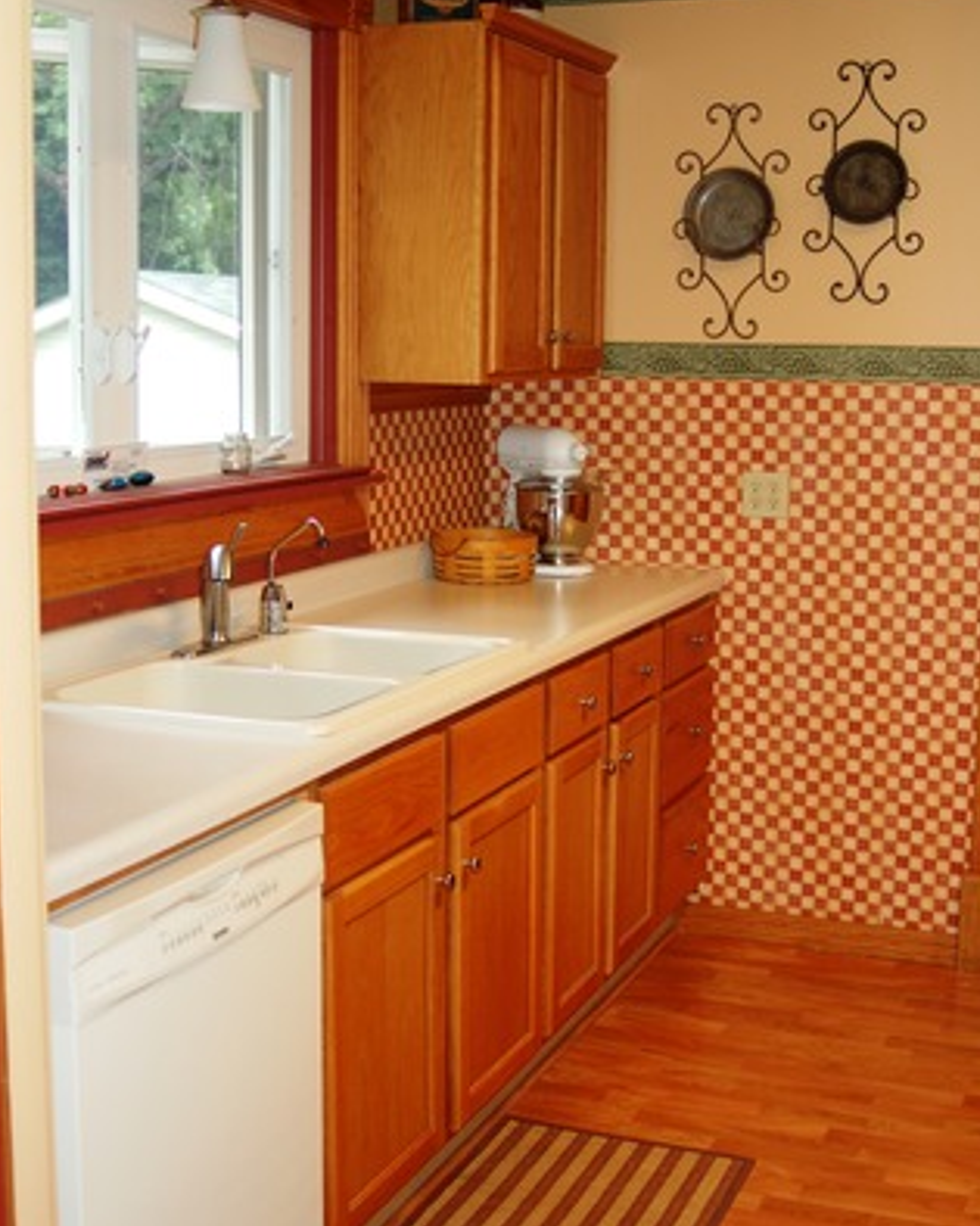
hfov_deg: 31.4
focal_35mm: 48
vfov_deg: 38.8
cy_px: 560
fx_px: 1741
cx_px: 490
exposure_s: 1/60
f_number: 3.3
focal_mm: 28
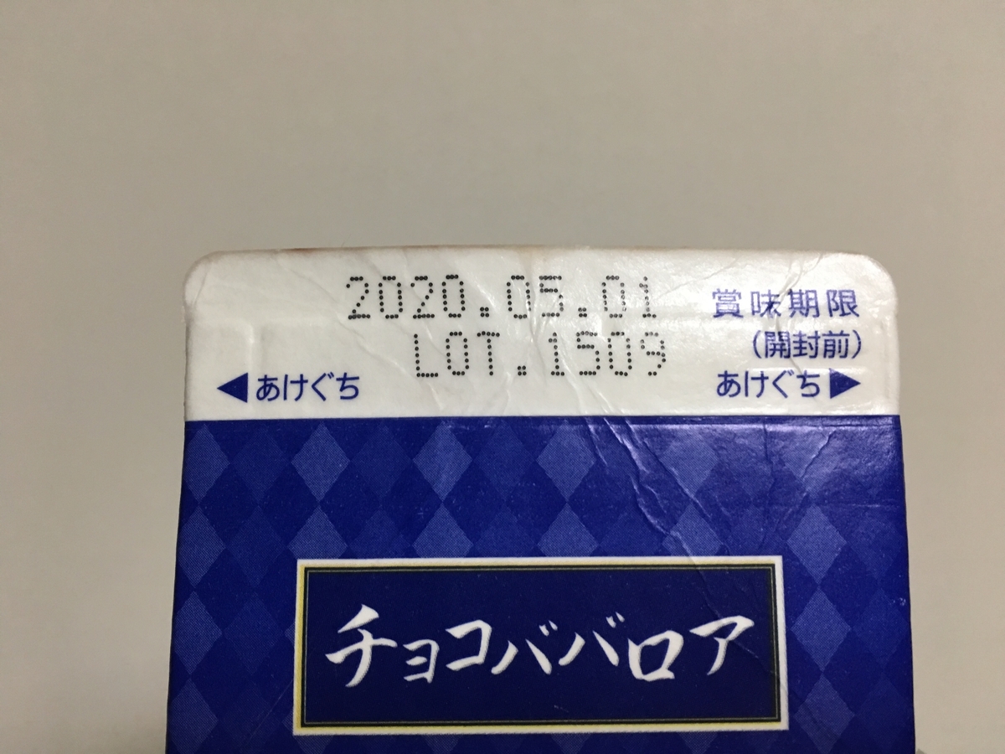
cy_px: 377
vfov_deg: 48.2
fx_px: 842
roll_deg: -0.1
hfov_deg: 61.7
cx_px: 502
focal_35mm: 29
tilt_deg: -6.5
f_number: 2.2
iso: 64
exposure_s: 1/15
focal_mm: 4.15
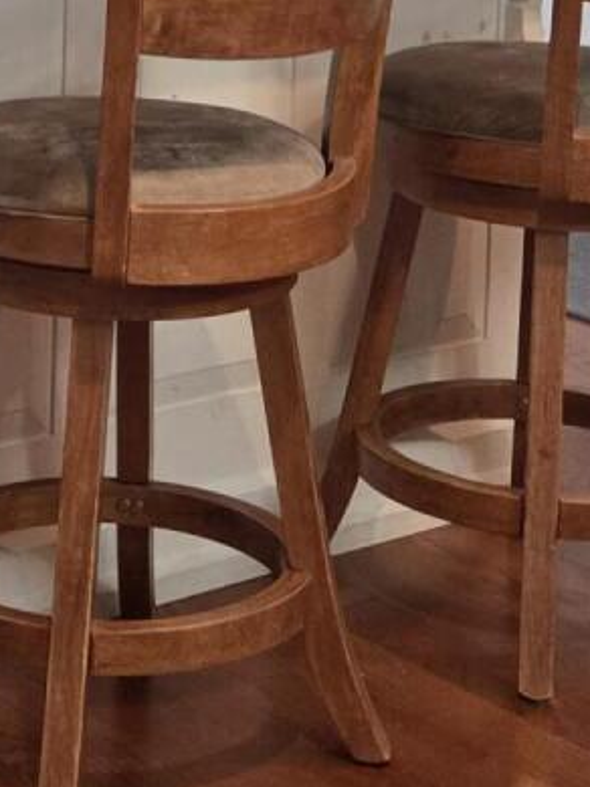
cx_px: 42
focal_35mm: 118
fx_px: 2685
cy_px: -244
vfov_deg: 15.8
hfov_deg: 12.4
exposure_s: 1/120
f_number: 1.8
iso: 320
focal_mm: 5.4
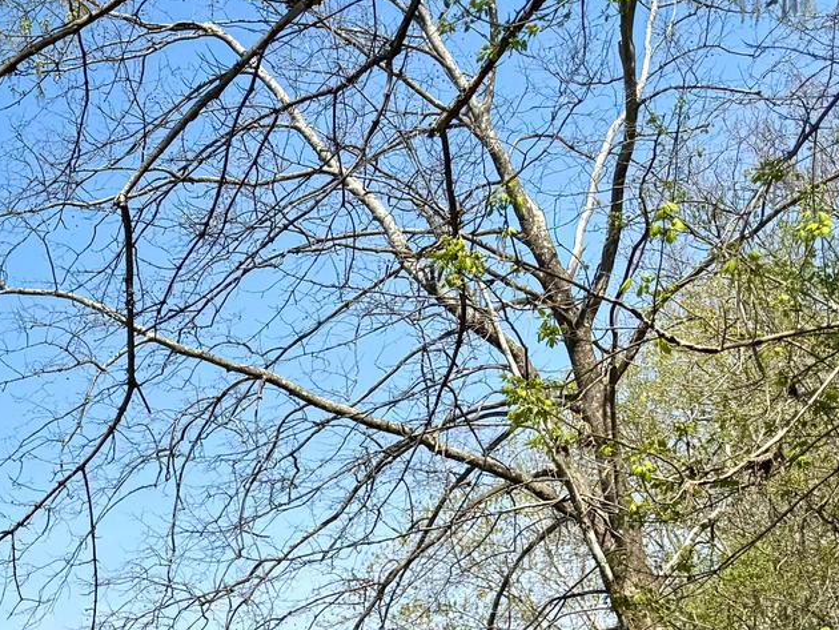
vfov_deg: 16.7
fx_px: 1891
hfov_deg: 22.7
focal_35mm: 78
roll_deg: -1.7
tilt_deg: -3.0
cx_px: -201
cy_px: 1015
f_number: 1.78
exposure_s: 1/4950
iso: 80
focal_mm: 6.76
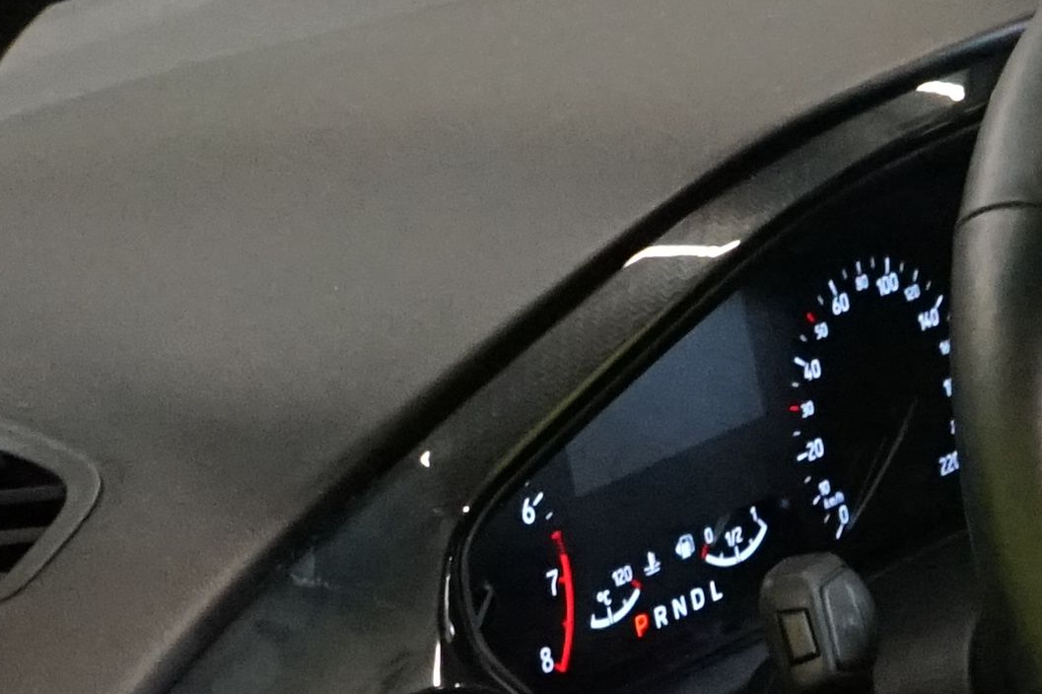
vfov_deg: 8.4
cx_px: 1483
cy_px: 1083
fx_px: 4600
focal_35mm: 159
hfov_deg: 12.4
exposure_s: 1/30
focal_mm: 28
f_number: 7.1
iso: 5000
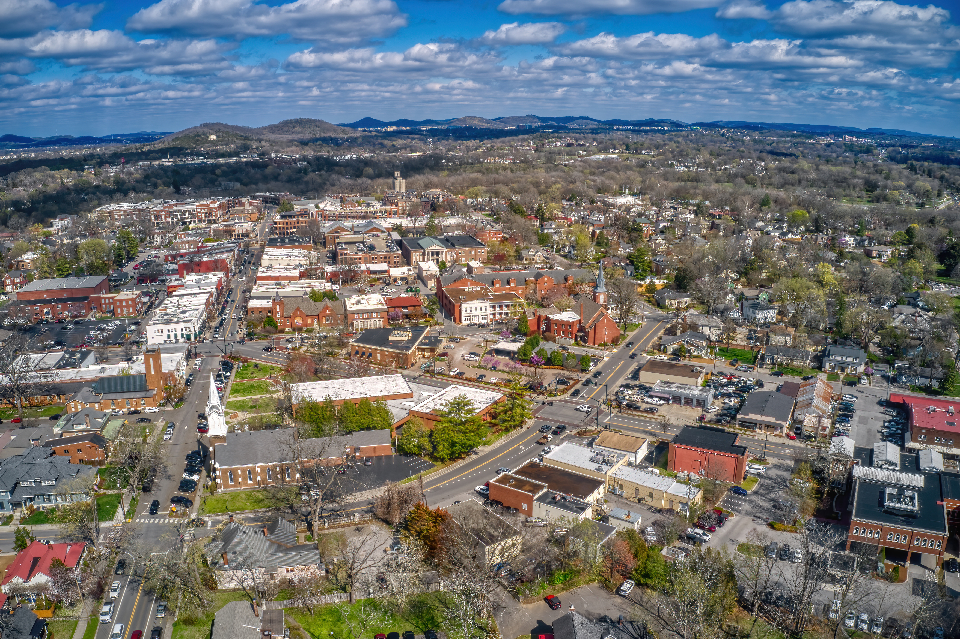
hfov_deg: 65.5
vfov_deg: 46.4
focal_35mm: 28
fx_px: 746
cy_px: 320
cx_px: 480
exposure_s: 1/160
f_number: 11
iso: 100
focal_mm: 10.3
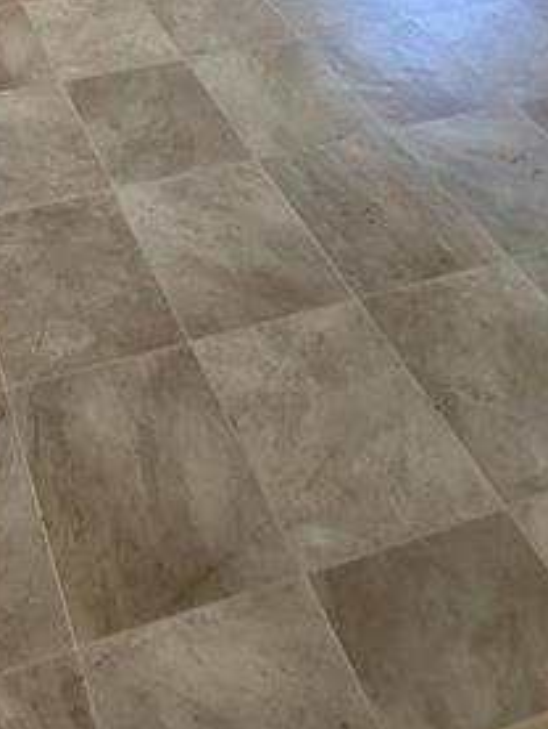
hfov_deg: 34.9
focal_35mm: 36
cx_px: -34
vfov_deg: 37.1
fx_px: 759
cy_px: -174
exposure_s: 1/60
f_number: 2.2
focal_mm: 2.2
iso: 320
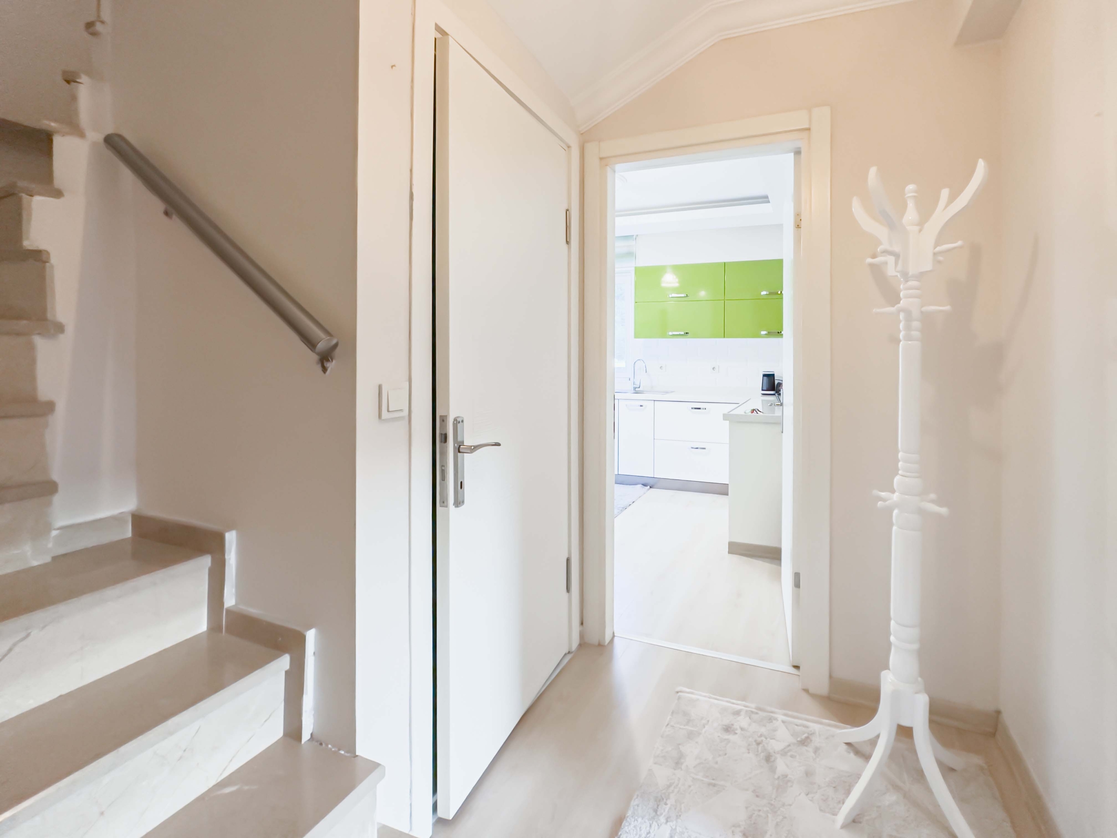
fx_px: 452
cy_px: 419
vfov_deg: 85.7
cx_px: 558
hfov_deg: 102.1
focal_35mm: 14
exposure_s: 1/50
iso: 400
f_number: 2.2
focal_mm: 2.22
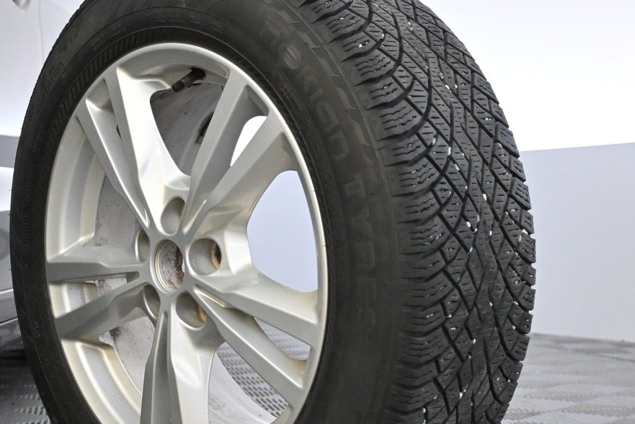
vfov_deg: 19.7
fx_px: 1216
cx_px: 291
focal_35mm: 69
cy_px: 278
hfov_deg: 29.3
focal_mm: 25
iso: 3200
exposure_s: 1/125
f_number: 4.2
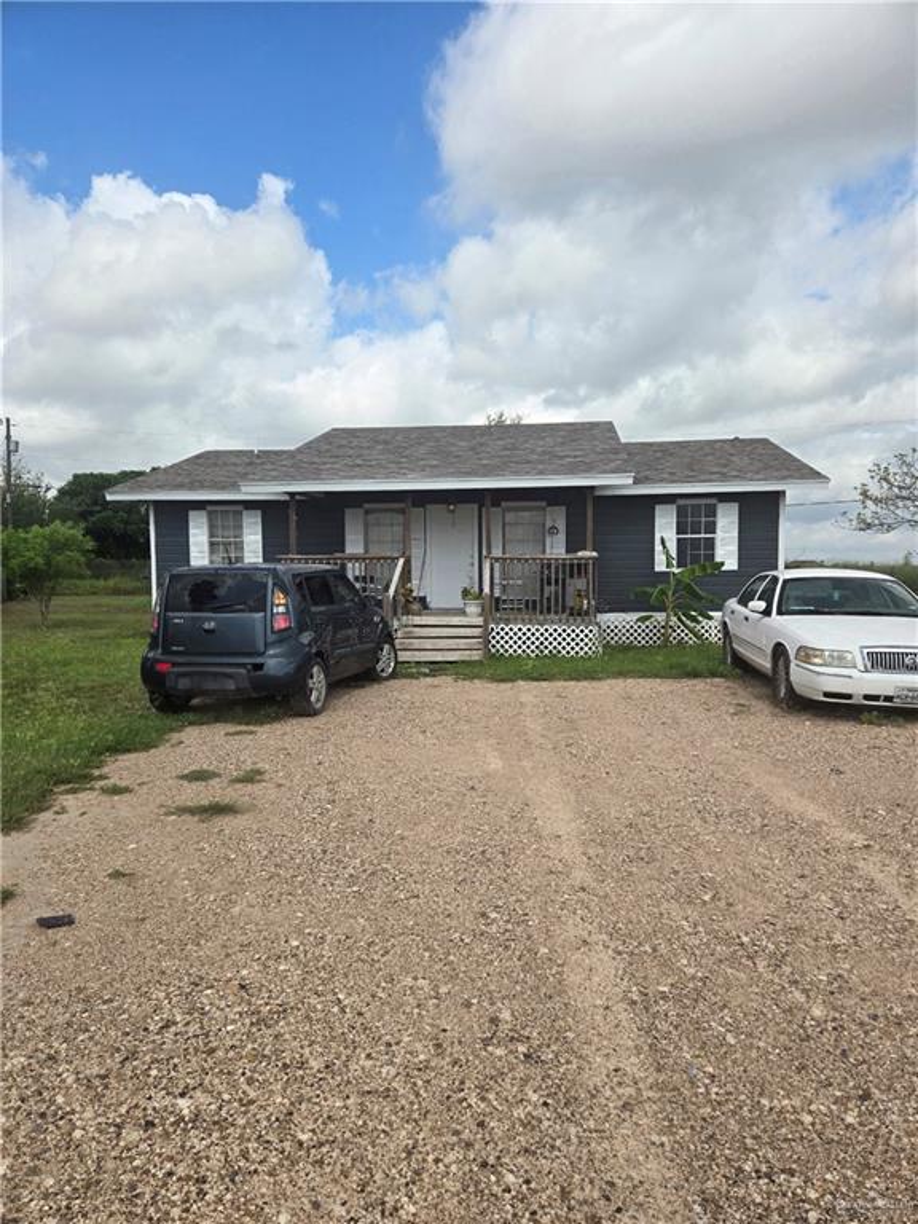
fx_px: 813
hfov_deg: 58.9
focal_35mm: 23
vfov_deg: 73.9
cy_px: 612
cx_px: 459
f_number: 1.8
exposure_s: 1/1667
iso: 25
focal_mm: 5.4
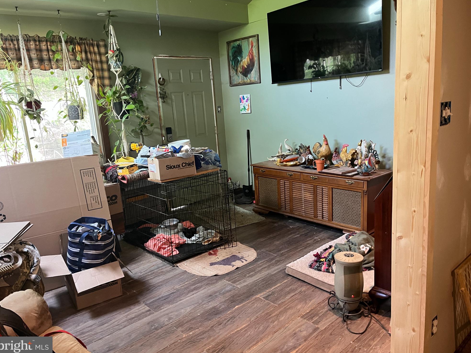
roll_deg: +3.8
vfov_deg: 51.4
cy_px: 173
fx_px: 367
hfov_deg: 65.3
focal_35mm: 27
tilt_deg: -12.0
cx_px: 237
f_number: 1.6
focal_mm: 5.1
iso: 400
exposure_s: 1/60
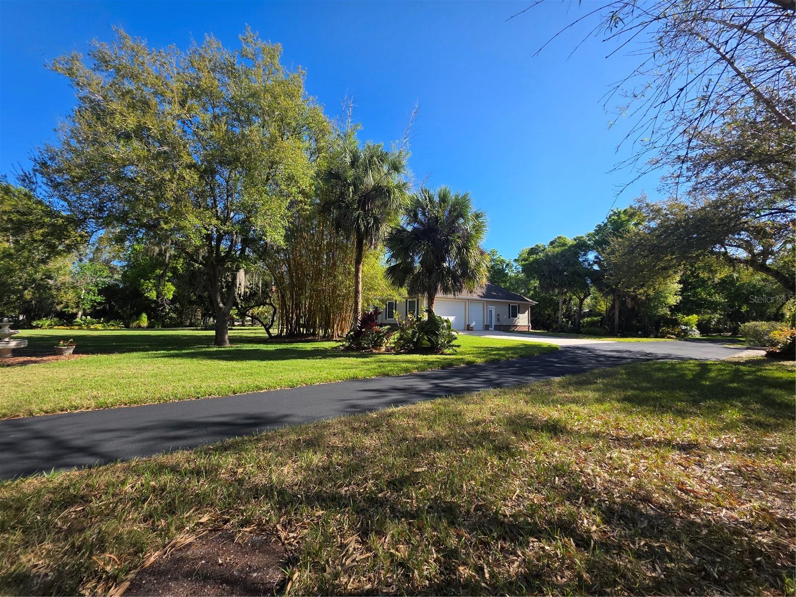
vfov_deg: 89.9
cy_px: 298
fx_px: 299
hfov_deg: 106.2
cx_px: 398
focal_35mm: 13
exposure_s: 1/1078
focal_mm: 2.2
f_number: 1.9
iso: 40
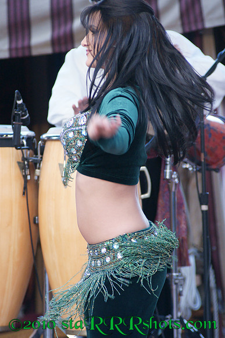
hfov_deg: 4.6
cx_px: 112
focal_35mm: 300
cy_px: 169
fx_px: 2811
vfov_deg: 6.9
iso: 1600
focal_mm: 200
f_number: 4.5
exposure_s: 1/160
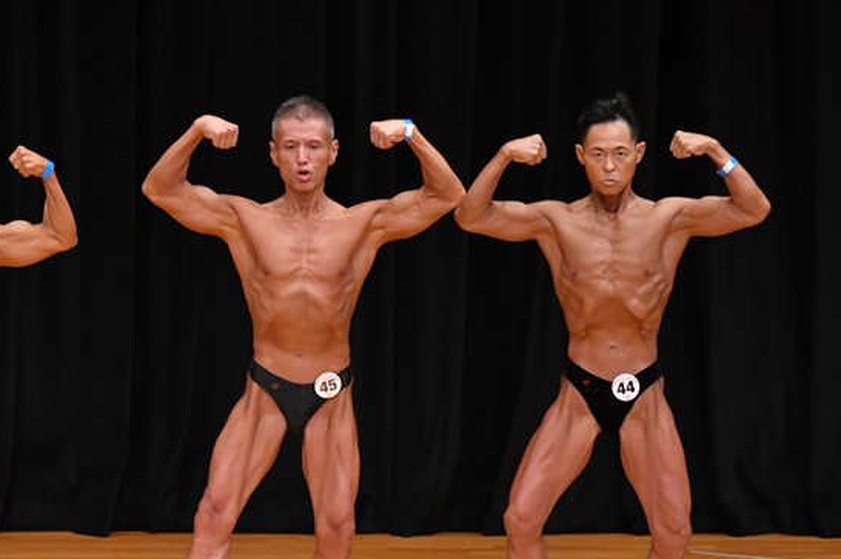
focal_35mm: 362
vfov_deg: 3.8
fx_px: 8449
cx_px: 406
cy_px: 396
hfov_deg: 5.7
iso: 3200
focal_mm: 170
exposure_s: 1/400
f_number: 5.6
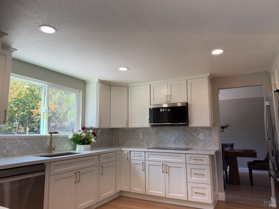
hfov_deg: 71.6
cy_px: 104
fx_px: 193
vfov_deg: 56.8
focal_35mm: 24
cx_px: 140
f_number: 1.8
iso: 64
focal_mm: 6.93
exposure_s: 1/197
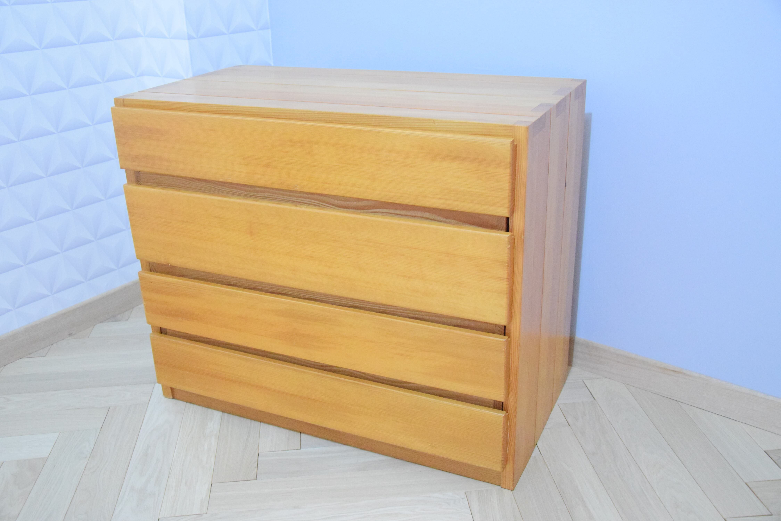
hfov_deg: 53.1
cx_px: 390
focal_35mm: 36
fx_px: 781
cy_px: 260
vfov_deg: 36.9
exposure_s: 1/30
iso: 6400
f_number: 3.8
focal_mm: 24
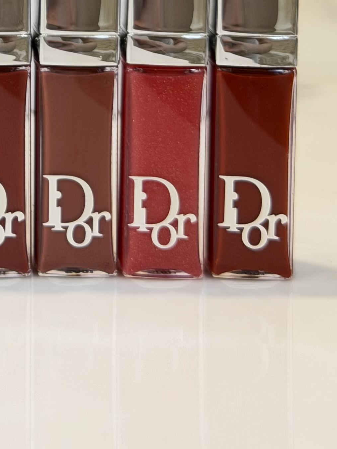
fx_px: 1856
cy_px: -204
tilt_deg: -4.5
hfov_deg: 10.2
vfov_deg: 13.1
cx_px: -96
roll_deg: -0.3
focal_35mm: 143
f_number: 1.78
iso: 160
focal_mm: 6.76
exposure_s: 1/60
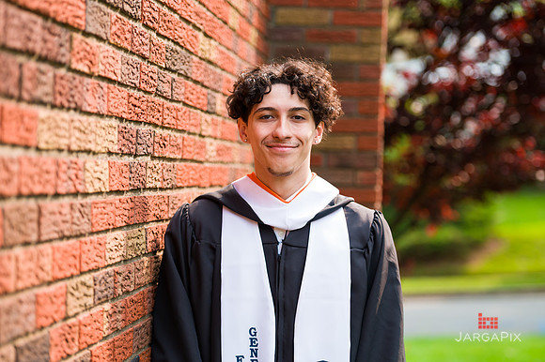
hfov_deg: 20.0
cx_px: 272
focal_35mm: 102
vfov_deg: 13.4
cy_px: 181
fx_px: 1543
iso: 200
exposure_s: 1/500
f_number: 3.2
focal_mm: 102
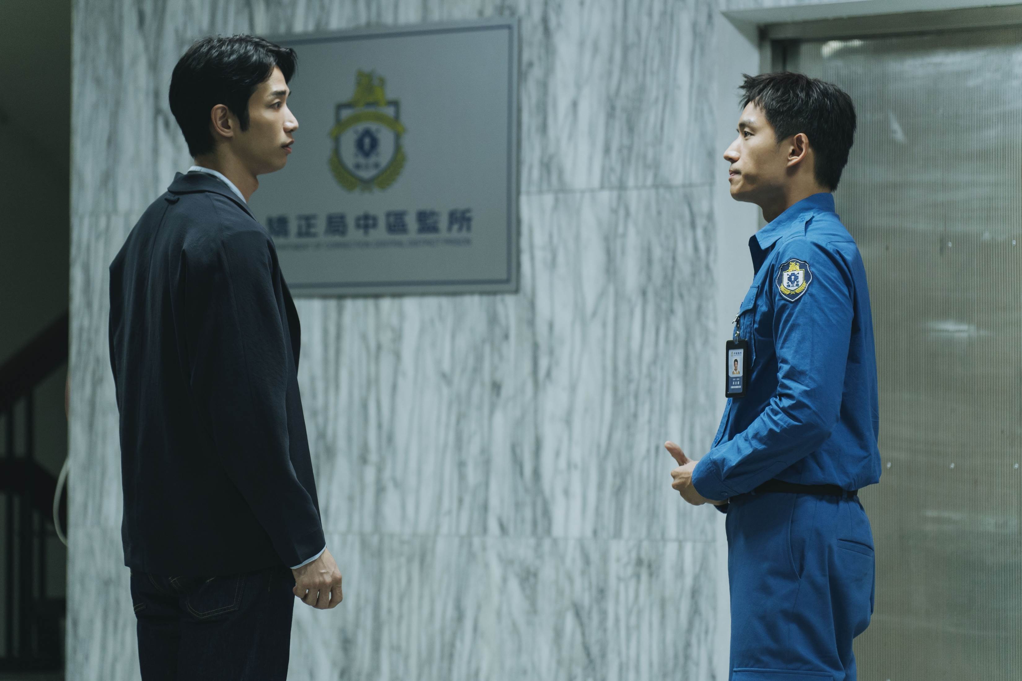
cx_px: 511
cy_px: 340
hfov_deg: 18.1
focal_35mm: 113
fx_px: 3208
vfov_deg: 12.1
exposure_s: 1/160
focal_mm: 113
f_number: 2.8
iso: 1600
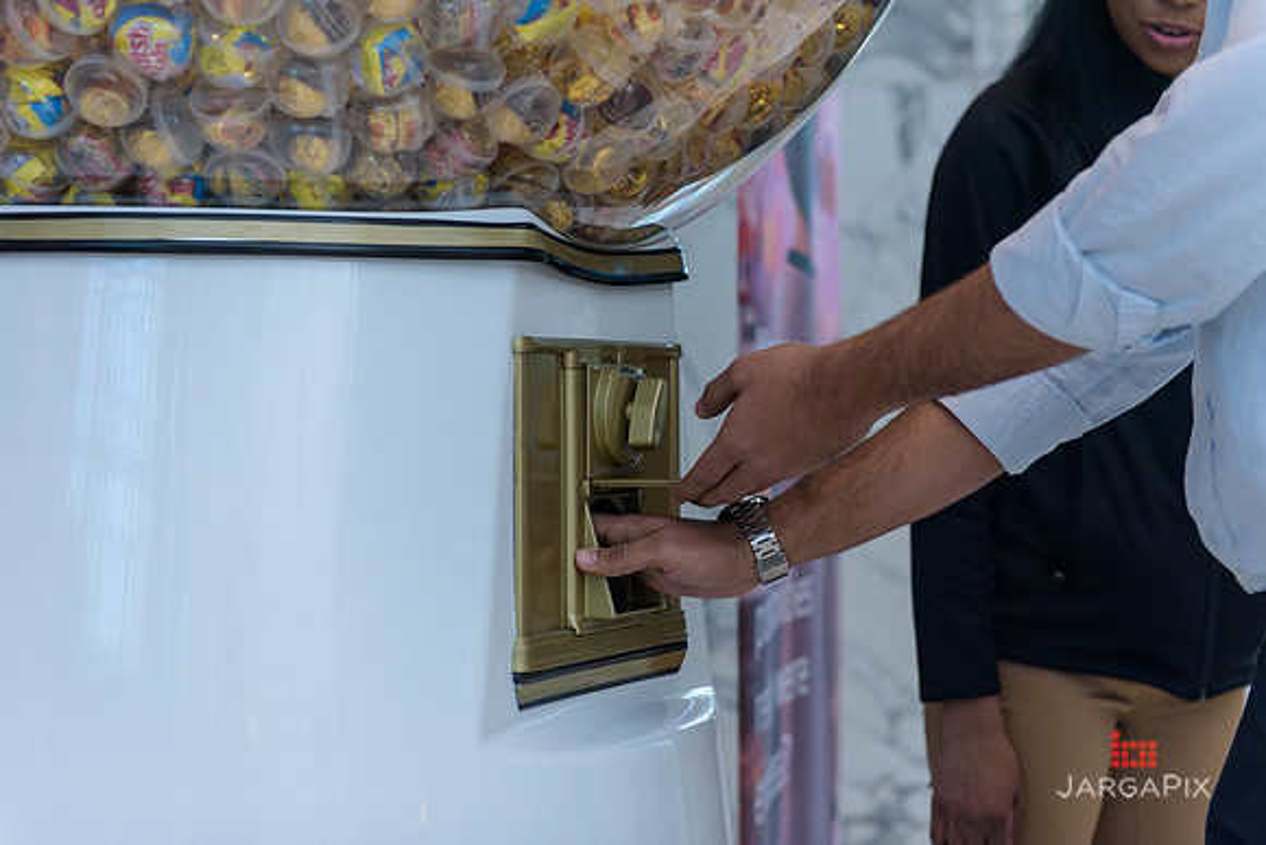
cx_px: 633
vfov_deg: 19.5
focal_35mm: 70
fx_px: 2462
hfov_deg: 28.8
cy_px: 422
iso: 800
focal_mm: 70
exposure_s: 1/320
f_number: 3.2
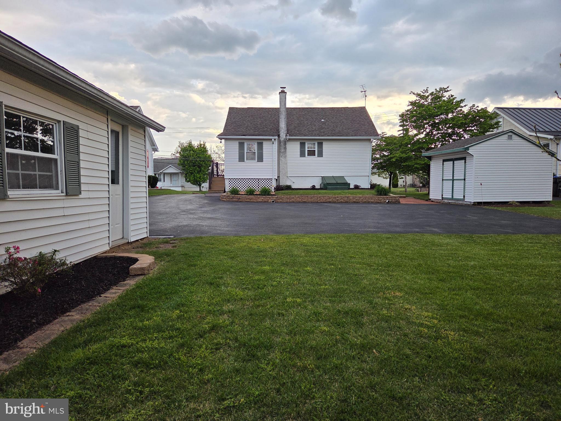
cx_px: 280
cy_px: 210
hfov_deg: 73.9
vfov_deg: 58.9
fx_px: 373
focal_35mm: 23
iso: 40
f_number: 1.8
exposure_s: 1/180
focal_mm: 5.4
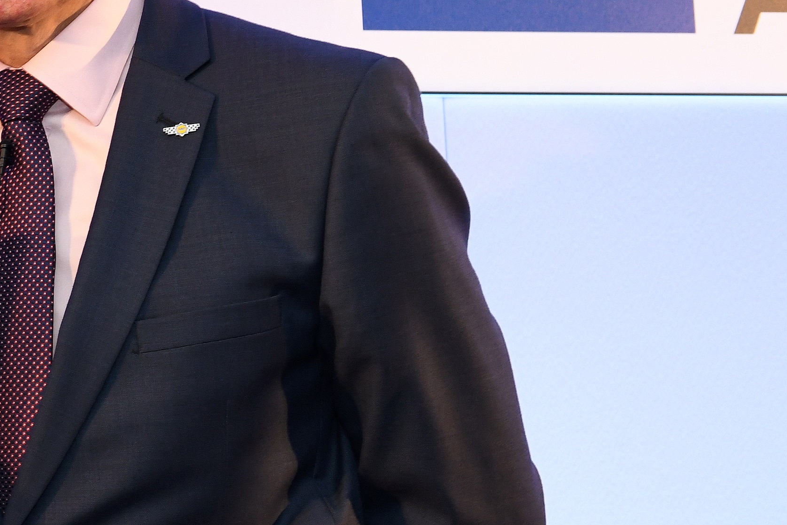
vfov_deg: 9.1
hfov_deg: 12.5
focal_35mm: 151
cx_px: -586
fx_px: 3301
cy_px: 218
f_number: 5.6
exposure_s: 1/160
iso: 800
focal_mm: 42
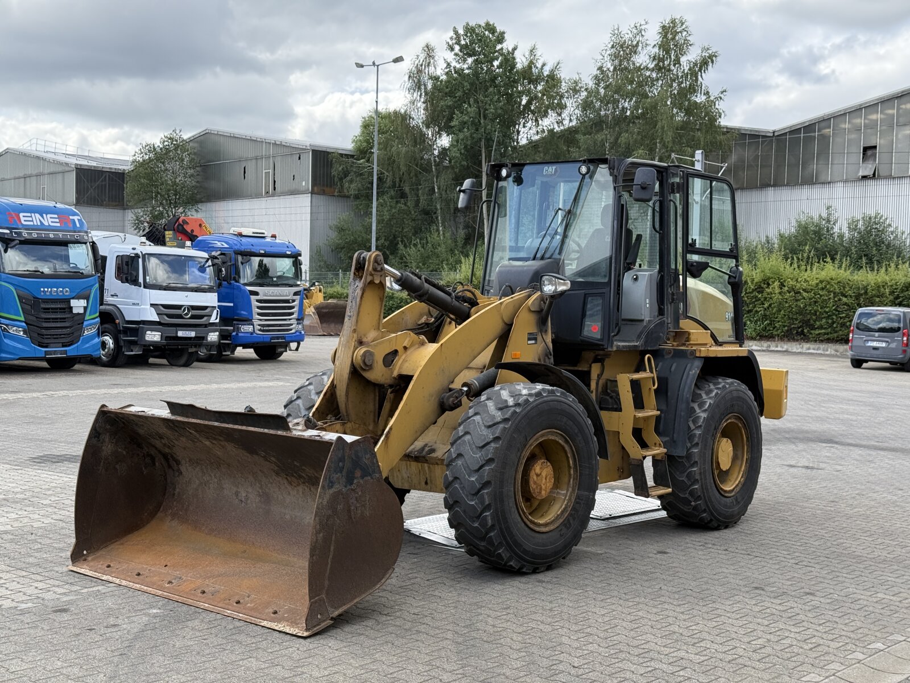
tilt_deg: -0.7
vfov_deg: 30.3
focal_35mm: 48
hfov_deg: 39.7
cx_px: 455
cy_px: 342
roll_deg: -1.3
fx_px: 1262
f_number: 1.78
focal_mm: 6.76
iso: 80
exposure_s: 1/1353
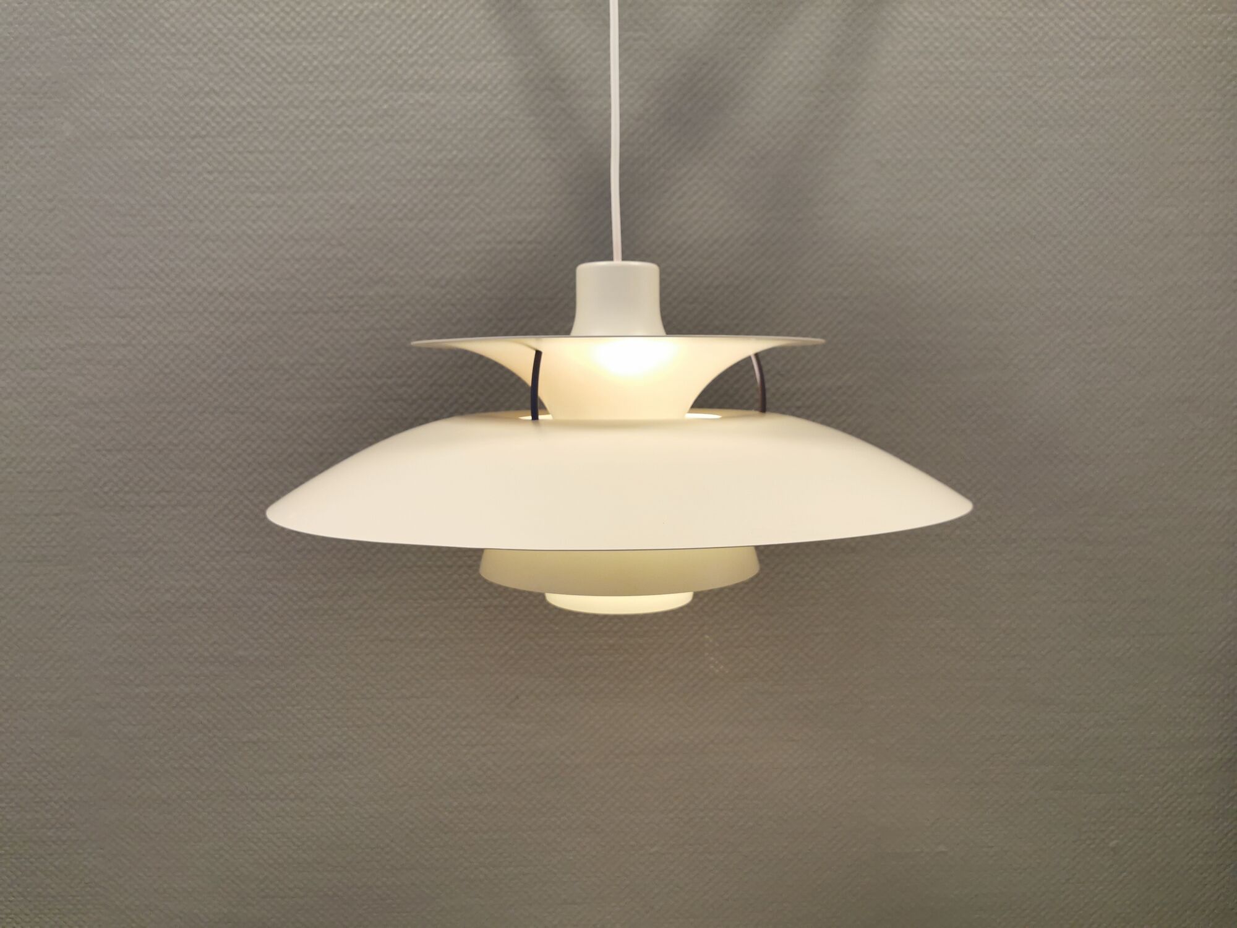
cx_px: 618
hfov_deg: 65.3
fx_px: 965
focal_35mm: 27
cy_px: 464
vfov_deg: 51.4
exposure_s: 1/50
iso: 100
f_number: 1.6
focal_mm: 5.56
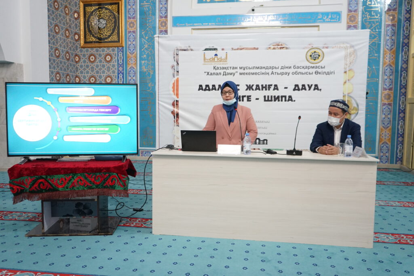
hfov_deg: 63.7
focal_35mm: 29
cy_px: 138
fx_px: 334
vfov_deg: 45.0
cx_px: 207
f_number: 3.5
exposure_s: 1/125
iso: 2500
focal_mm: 29
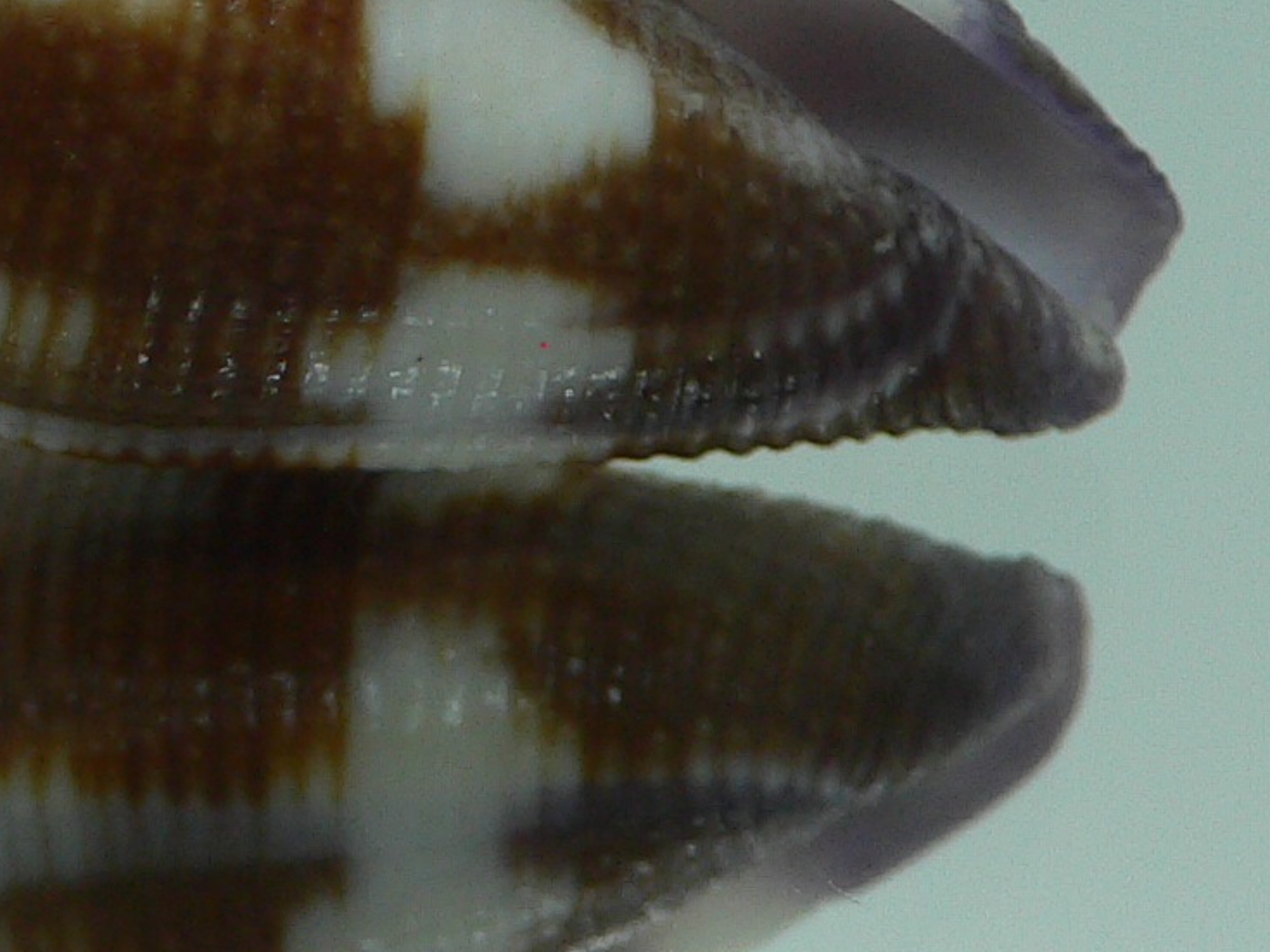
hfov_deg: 20.3
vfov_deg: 15.2
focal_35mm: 96
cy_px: 88
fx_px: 3521
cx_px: 349
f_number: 2.8
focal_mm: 4.6
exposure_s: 1/60
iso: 80
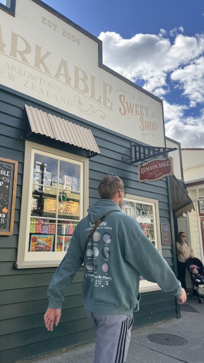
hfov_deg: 42.8
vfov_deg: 69.9
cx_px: 88
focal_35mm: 27
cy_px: 185
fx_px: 260
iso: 80
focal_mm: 6.76
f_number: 1.78
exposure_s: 1/2041
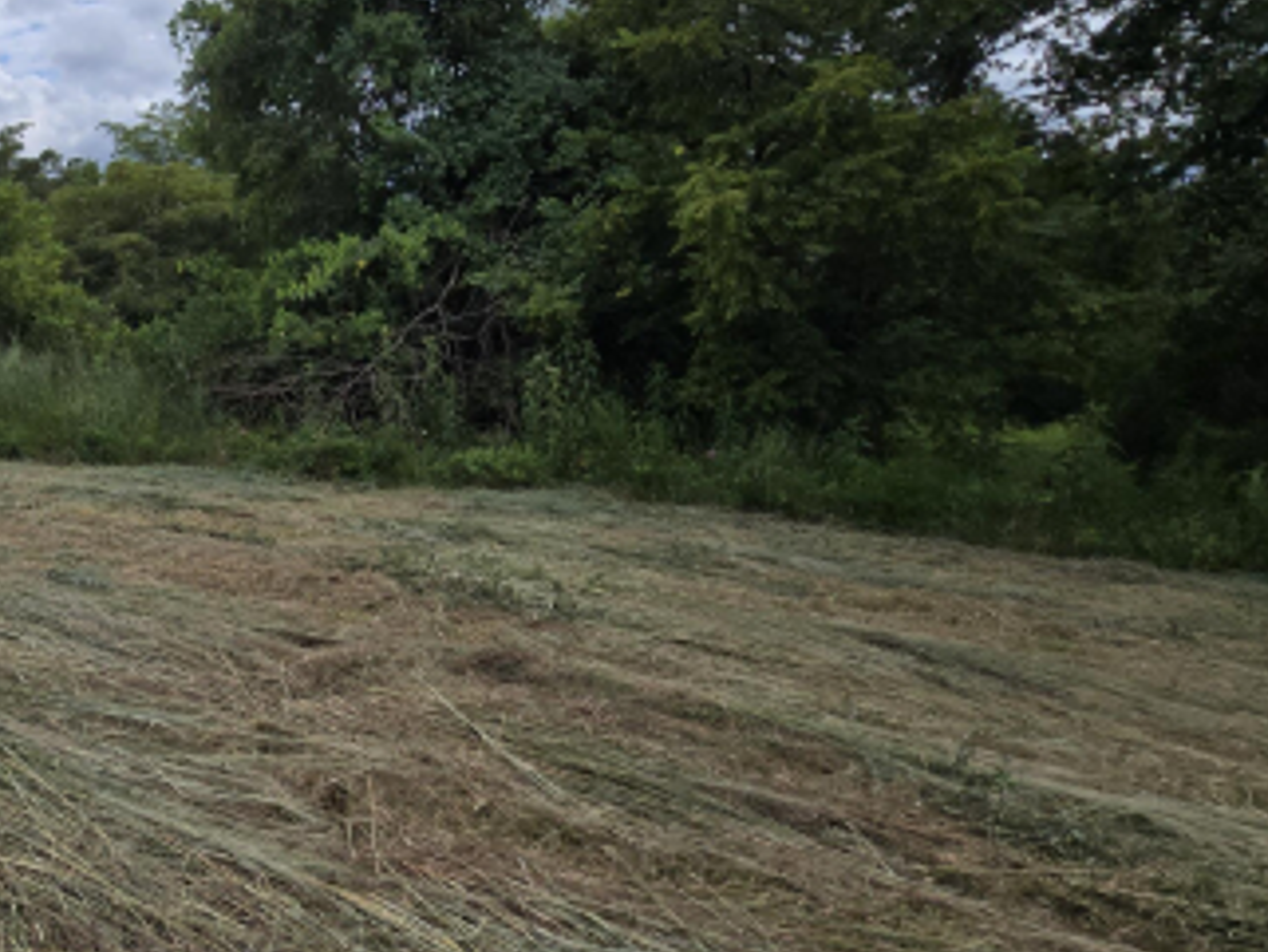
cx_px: 93
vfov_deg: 50.4
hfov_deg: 55.3
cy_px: 316
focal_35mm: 27
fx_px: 989
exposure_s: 1/4373
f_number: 2.2
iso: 50
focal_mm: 2.2
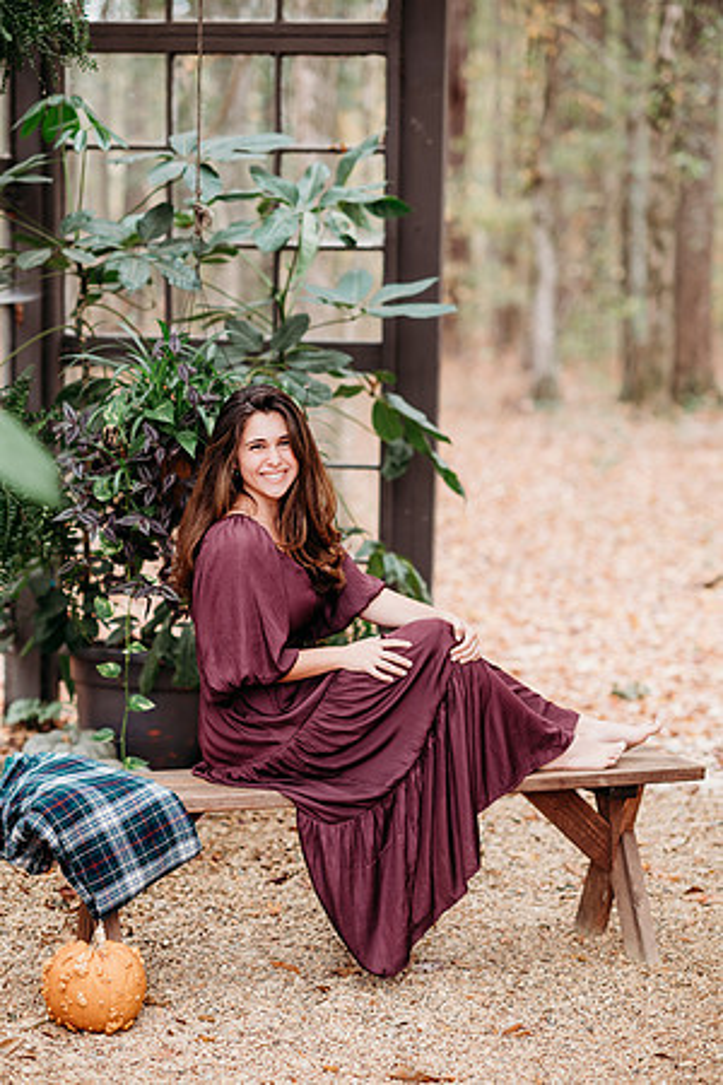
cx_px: 362
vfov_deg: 23.9
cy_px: 542
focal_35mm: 85
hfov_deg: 16.1
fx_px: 2560
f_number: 2.2
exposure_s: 1/200
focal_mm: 85
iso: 320
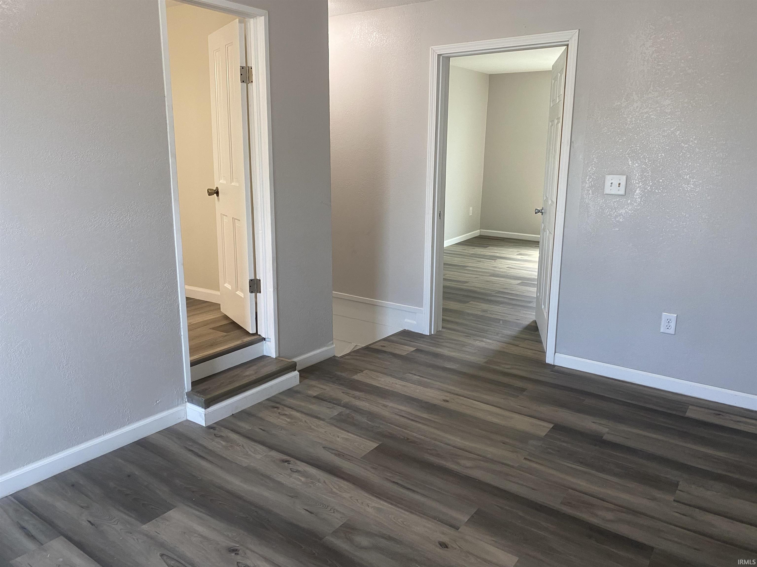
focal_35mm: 26
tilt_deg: -11.6
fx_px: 569
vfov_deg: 53.1
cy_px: 284
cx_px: 378
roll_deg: -1.0
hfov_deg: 67.3
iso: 100
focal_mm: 4.25
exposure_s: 1/60
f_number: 1.8
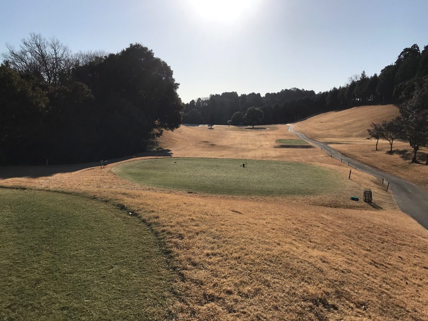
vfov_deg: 49.7
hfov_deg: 63.4
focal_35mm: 28
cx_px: 214
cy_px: 160
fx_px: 346
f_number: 1.8
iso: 20
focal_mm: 3.99
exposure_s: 1/5319
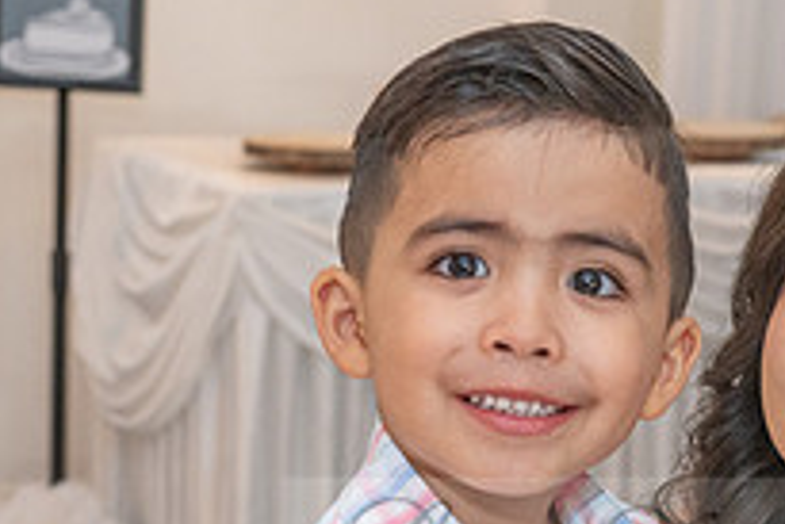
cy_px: 568
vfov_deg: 10.0
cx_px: 617
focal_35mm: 136
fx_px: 2968
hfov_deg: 15.0
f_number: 5.6
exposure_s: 1/160
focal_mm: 48
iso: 800
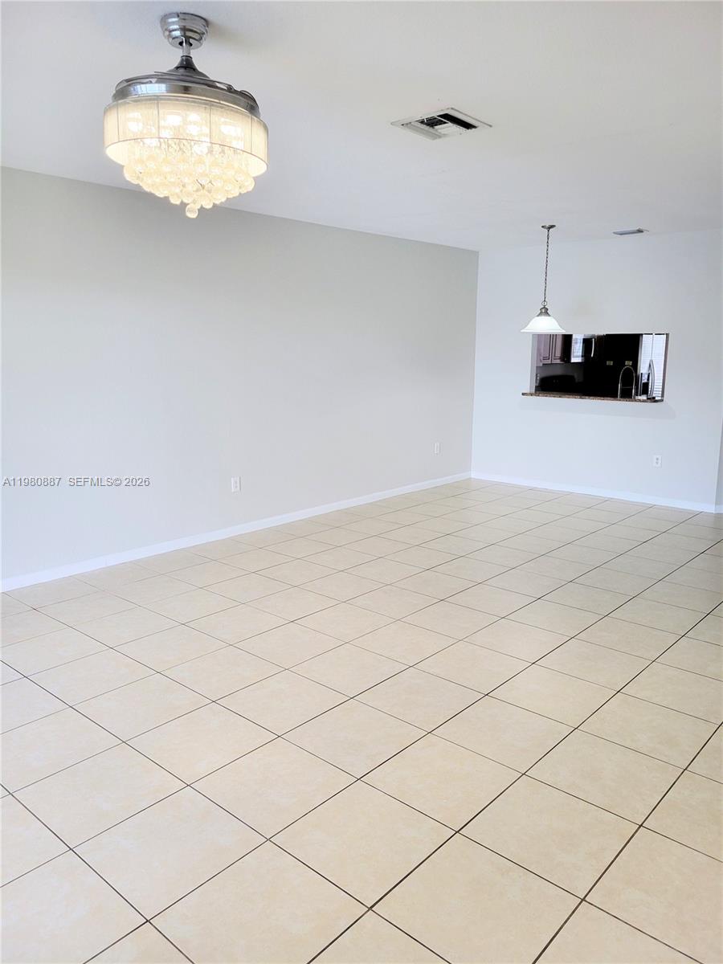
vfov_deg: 67.3
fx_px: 724
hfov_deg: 53.1
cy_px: 482
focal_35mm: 26
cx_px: 362
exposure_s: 1/120
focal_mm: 5.4
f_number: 1.8
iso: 125
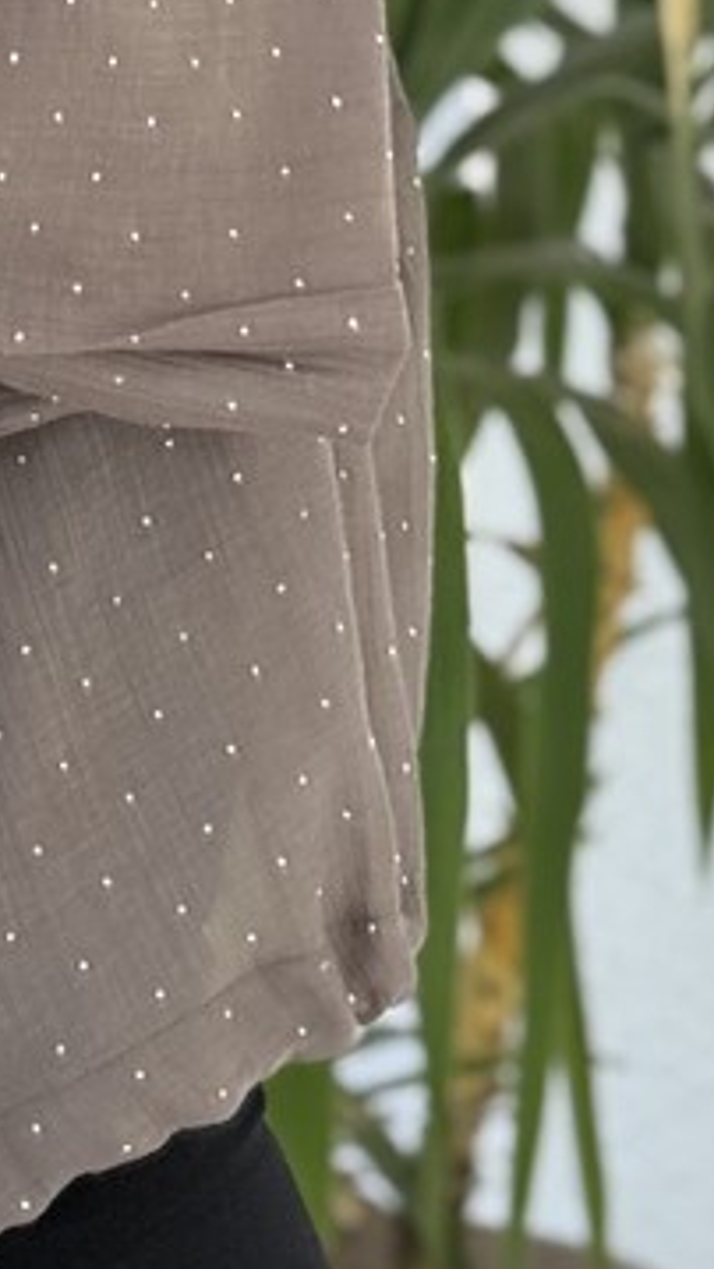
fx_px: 6528
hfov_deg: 6.2
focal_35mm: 194
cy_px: -412
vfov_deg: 10.8
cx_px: -180
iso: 64
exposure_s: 1/828
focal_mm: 6.76
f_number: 1.78
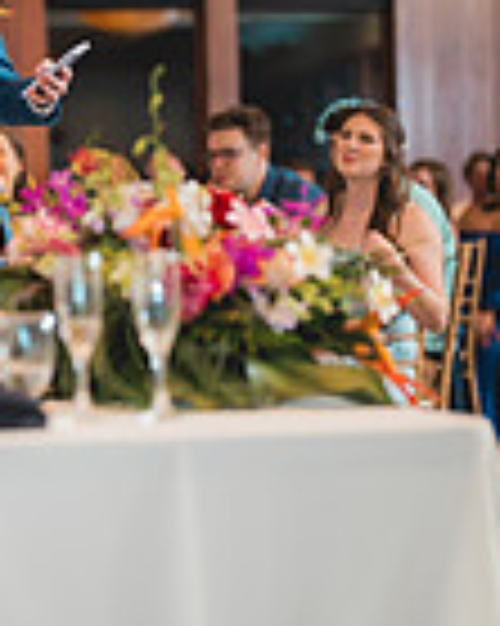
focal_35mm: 152
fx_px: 2815
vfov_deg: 12.7
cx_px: -140
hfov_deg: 10.0
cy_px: 279
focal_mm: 50
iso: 200
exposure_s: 1/250
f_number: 1.2
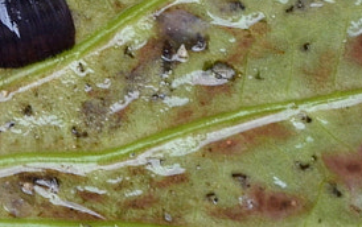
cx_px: -560
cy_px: -234
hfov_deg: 3.5
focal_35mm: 587
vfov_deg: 2.2
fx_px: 5798
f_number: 10
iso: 400
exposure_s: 1/60
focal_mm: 66
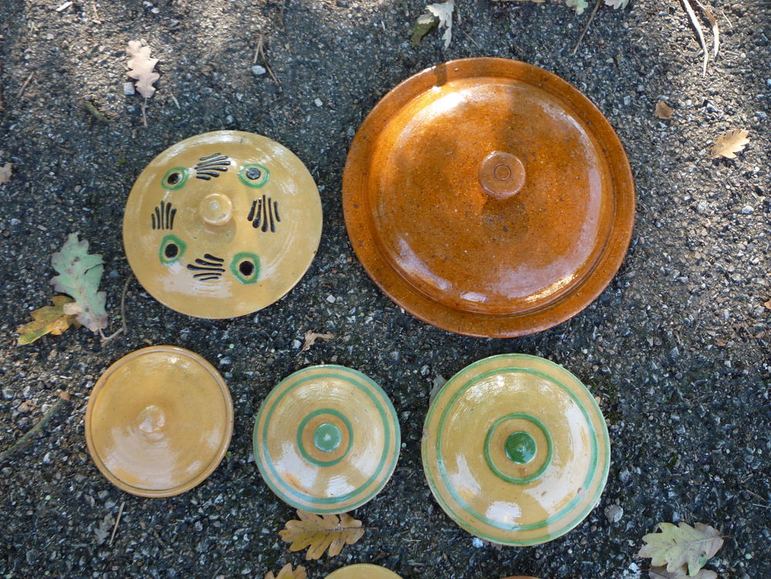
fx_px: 668
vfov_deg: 46.8
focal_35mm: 30
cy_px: 290
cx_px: 386
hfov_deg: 60.0
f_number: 3.3
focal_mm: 5.2
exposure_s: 1/50
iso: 100
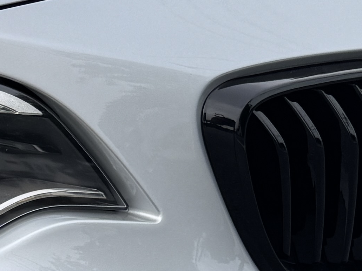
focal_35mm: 133
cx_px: -360
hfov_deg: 12.9
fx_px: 1391
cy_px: 183
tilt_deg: -16.0
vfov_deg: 11.1
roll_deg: +0.8
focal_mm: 6.76
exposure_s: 1/2604
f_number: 1.78
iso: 80
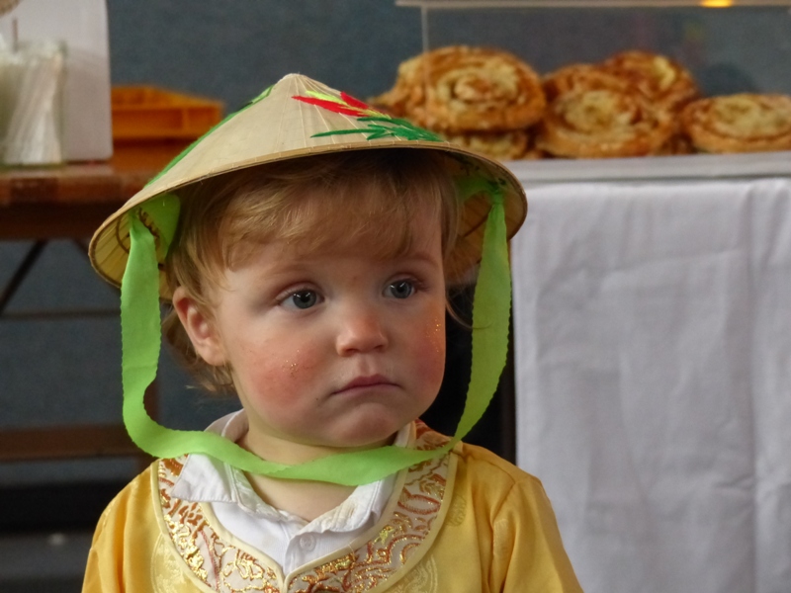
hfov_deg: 16.6
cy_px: 296
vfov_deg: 12.5
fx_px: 2719
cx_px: 396
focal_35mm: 119
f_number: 2.8
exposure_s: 1/50
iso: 800
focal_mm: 21.4
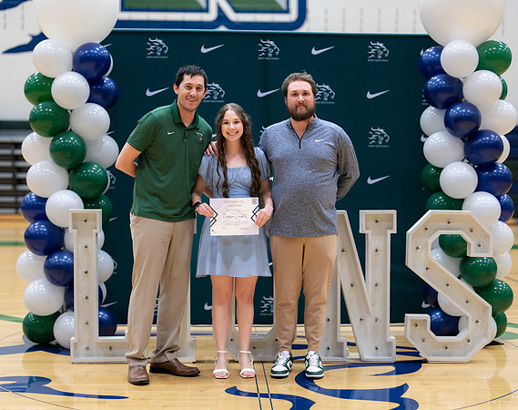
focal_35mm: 60
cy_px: 209
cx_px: 236
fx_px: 921
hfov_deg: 31.4
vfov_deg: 25.1
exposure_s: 1/320
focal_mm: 50
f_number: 1.2
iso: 400
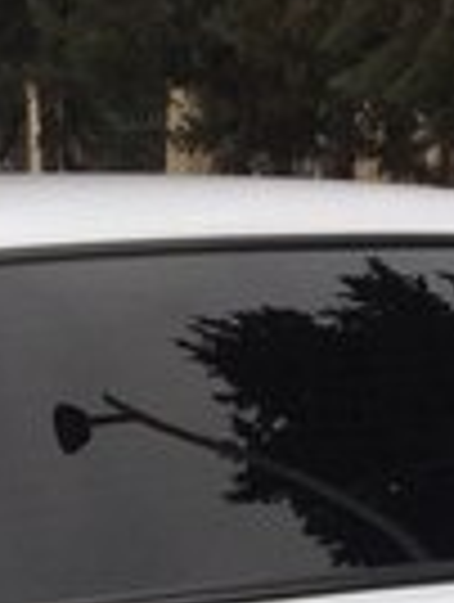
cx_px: 67
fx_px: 1865
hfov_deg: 13.8
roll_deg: -0.1
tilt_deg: -20.1
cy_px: 927
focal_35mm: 107
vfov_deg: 16.6
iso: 32
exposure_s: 1/628
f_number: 2.2
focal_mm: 4.15
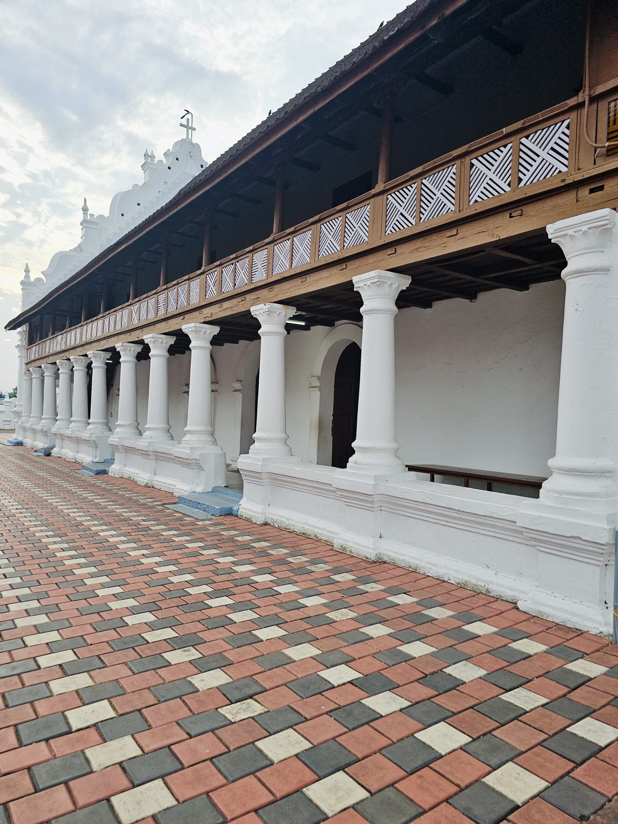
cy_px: 412
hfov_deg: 58.9
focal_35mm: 23
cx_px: 309
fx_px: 547
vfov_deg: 73.9
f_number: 1.7
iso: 40
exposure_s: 1/180
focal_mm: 6.3
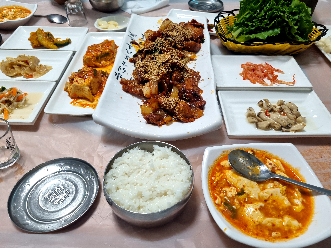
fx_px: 249
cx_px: 166
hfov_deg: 67.3
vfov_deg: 53.1
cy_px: 124
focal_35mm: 26
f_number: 1.8
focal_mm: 5.4
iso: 160
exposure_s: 1/60
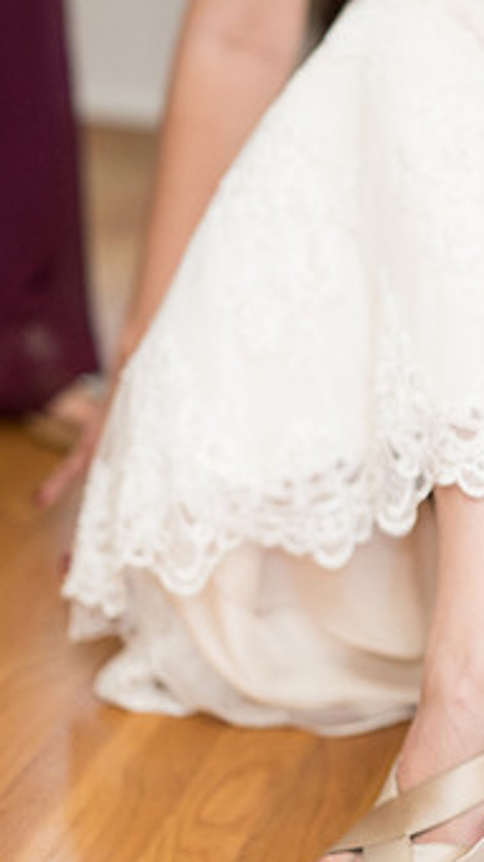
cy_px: 427
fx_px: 4111
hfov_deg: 6.7
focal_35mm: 180
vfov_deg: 12.0
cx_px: 528
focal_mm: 85
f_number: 1.4
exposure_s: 1/160
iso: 1250
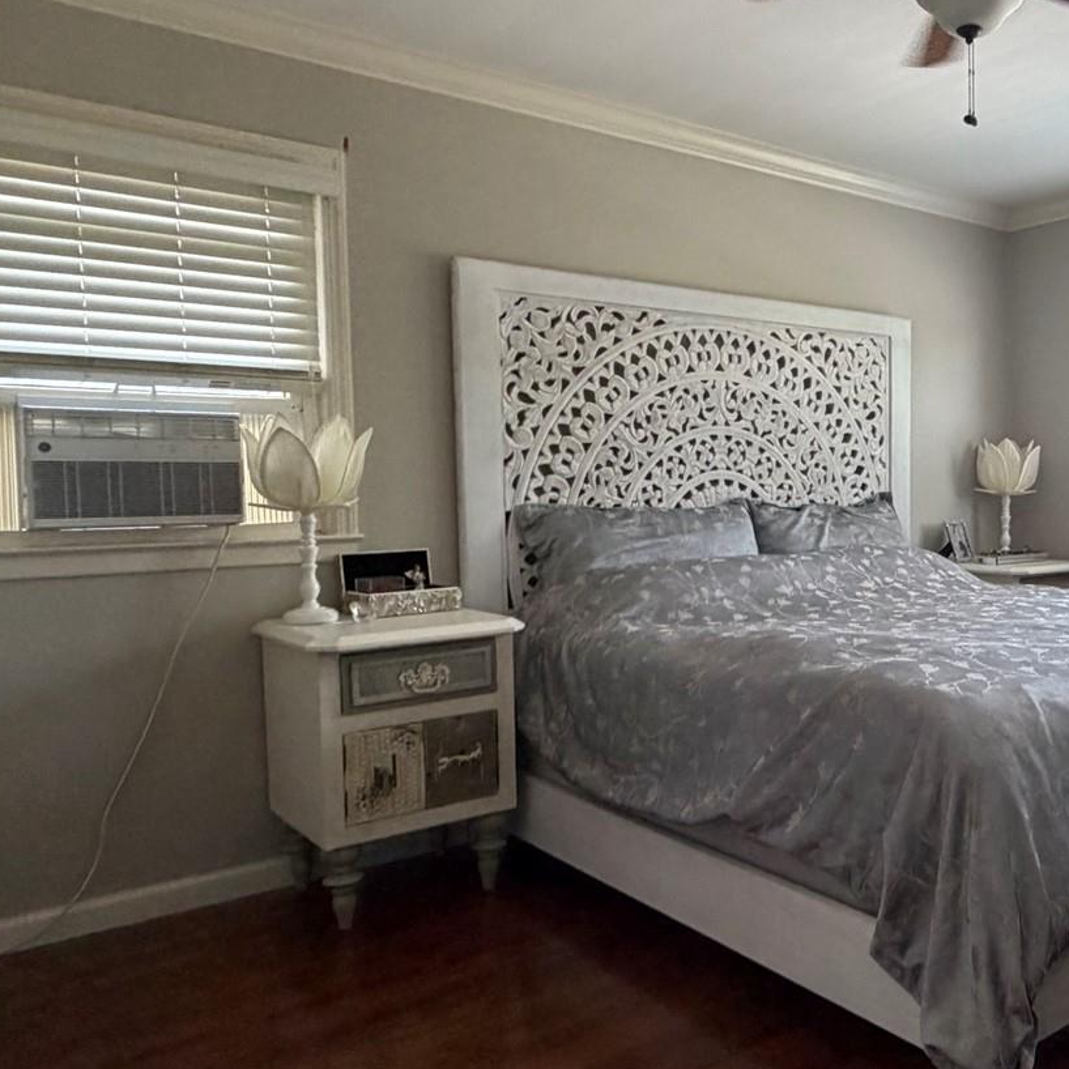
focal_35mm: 31
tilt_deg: -2.1
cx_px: 866
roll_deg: +1.2
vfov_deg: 52.5
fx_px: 1083
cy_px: 537
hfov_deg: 49.3
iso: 320
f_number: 2.2
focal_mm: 2.22
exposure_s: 1/93
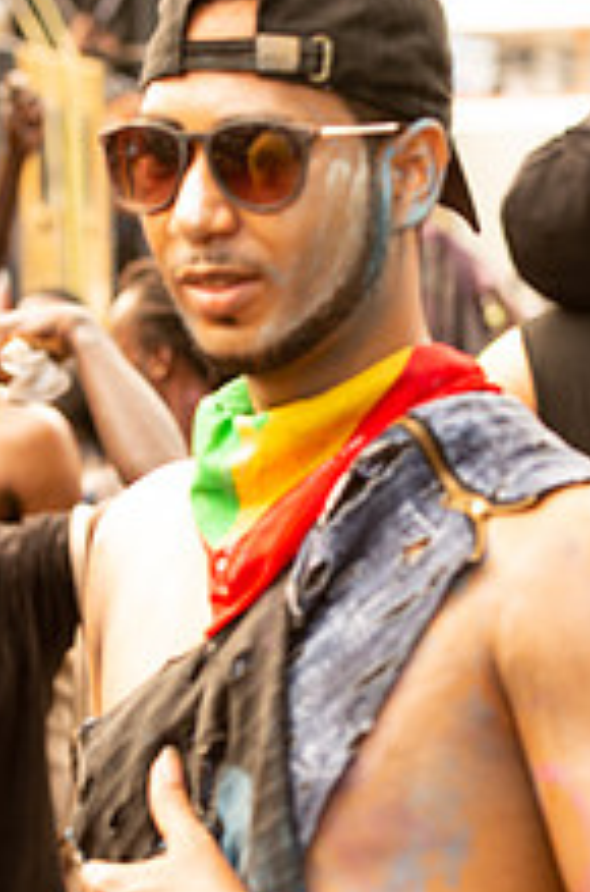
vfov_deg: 14.3
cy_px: 525
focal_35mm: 144
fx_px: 3557
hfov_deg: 9.5
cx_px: 425
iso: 640
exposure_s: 1/320
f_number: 5
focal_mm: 70
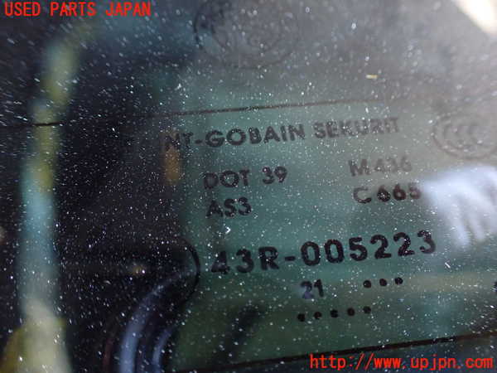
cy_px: 186
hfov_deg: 60.0
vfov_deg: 46.8
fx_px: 431
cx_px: 248
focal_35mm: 30
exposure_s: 1/40
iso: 800
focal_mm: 5.4
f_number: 2.3
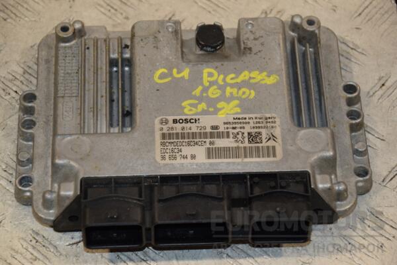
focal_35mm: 135
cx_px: 198
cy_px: 132
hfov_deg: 15.2
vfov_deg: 10.2
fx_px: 1489
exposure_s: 1/200
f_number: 6.3
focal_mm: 90
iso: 800
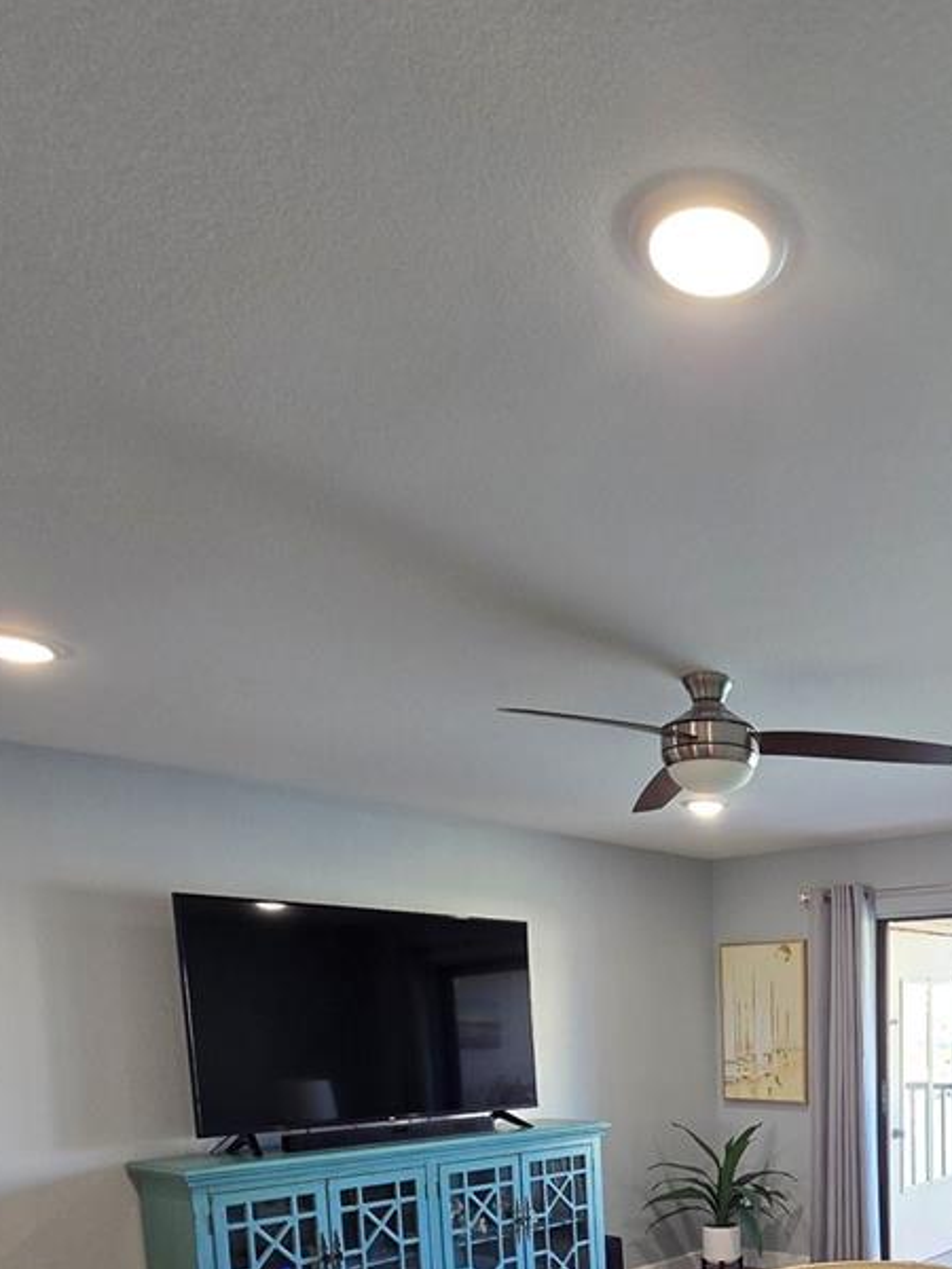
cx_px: 869
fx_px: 953
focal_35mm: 26
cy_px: 1167
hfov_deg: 47.3
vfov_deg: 56.9
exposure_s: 1/60
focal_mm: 2.2
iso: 100
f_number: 2.2
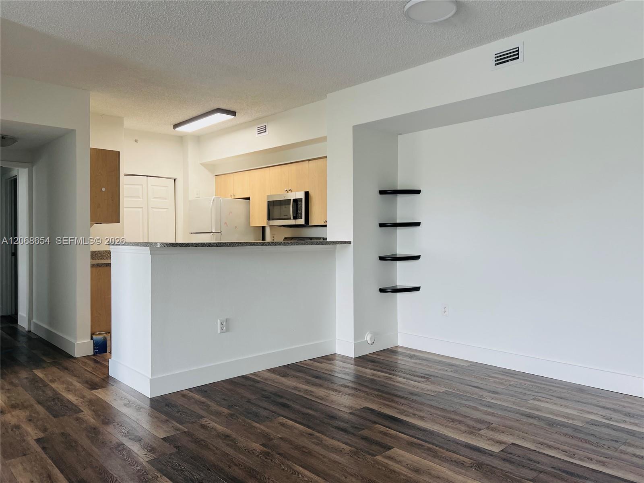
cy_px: 242
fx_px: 484
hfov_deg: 67.3
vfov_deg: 53.1
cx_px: 322
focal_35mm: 26
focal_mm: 5.7
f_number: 1.5
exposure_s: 1/121
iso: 80
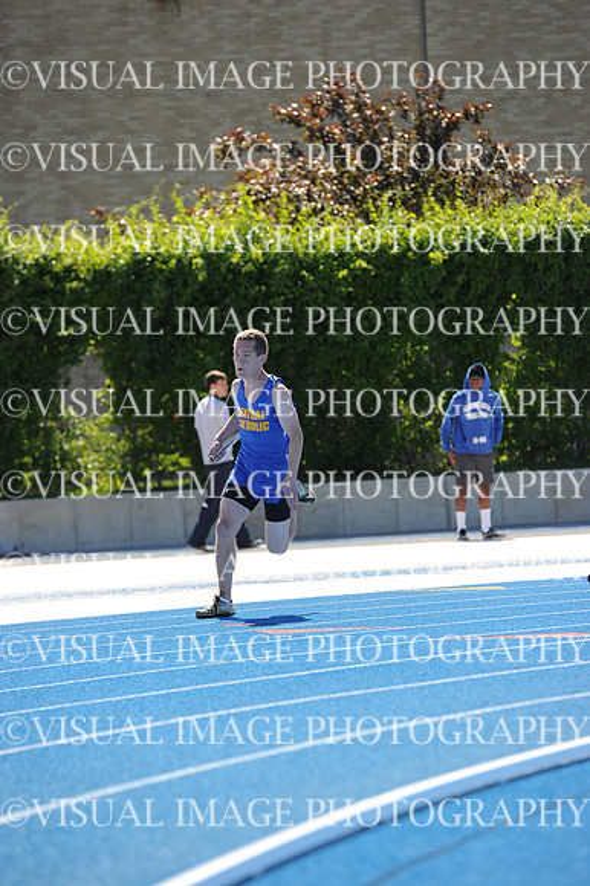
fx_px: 4922
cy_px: 443
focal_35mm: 200
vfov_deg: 10.3
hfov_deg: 6.9
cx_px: 295
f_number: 4.5
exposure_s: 1/1600
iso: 500
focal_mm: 200
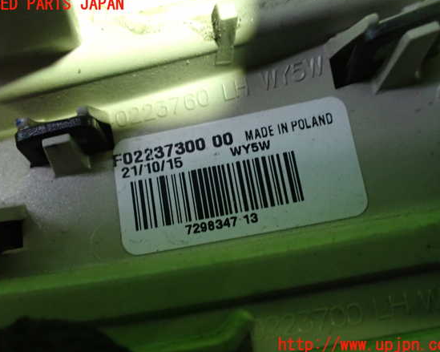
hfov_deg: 55.7
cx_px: 219
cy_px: 175
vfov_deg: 45.8
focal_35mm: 32
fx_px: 417
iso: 800
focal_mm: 5.4
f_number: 2.3
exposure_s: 1/50
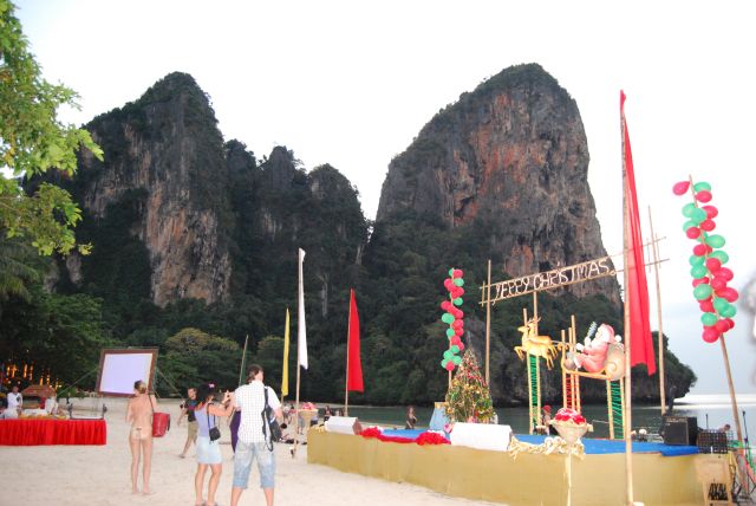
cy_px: 253
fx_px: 568
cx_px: 378
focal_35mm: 27
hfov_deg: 67.3
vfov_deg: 48.0
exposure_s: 1/60
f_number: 3.5
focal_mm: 18
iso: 1600
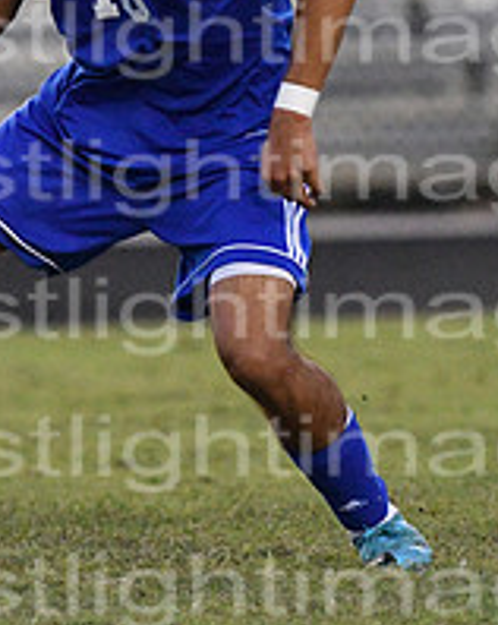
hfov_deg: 1.2
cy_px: 109
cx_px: 243
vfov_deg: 1.6
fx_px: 22862
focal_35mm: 1239
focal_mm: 300
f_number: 4
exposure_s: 1/800
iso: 8000
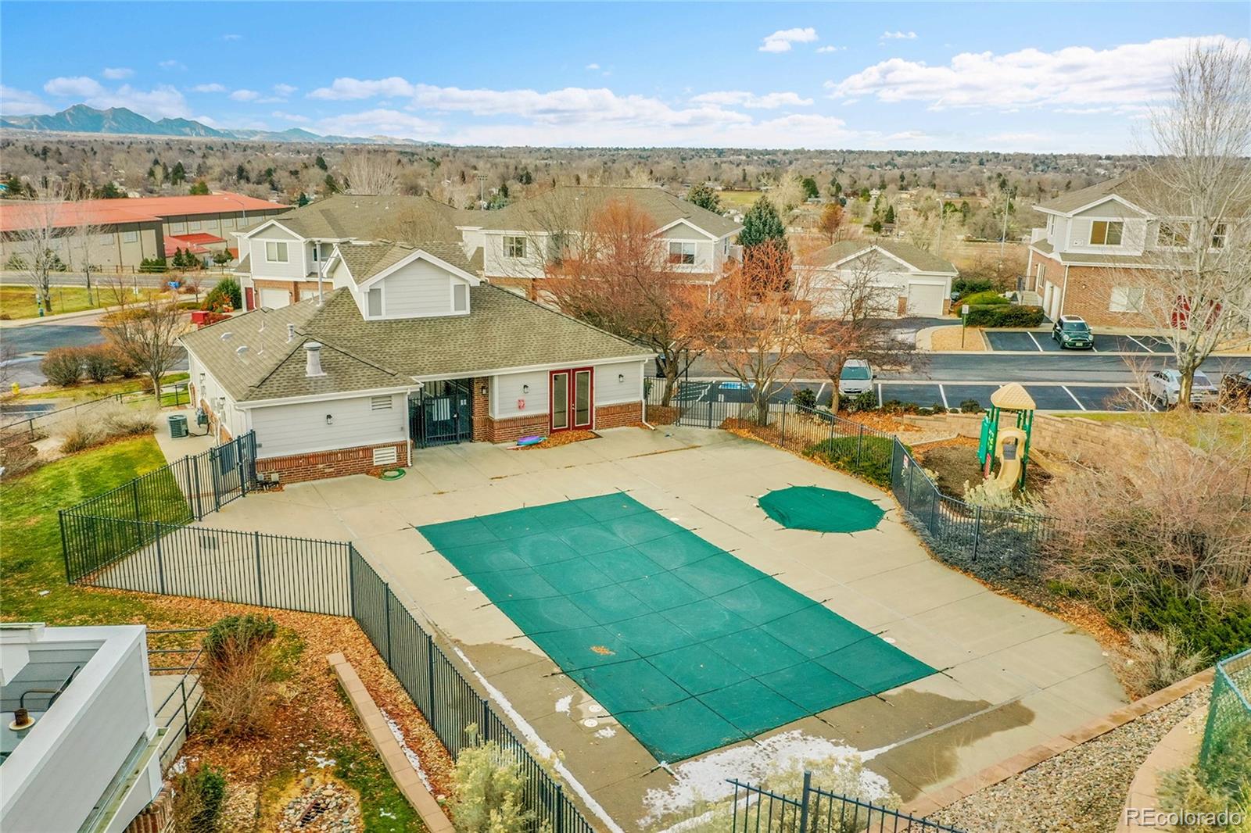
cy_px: 416
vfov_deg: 46.4
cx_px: 626
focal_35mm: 28
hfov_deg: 65.5
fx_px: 973
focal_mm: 10.26
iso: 800
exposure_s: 1/640
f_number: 6.3
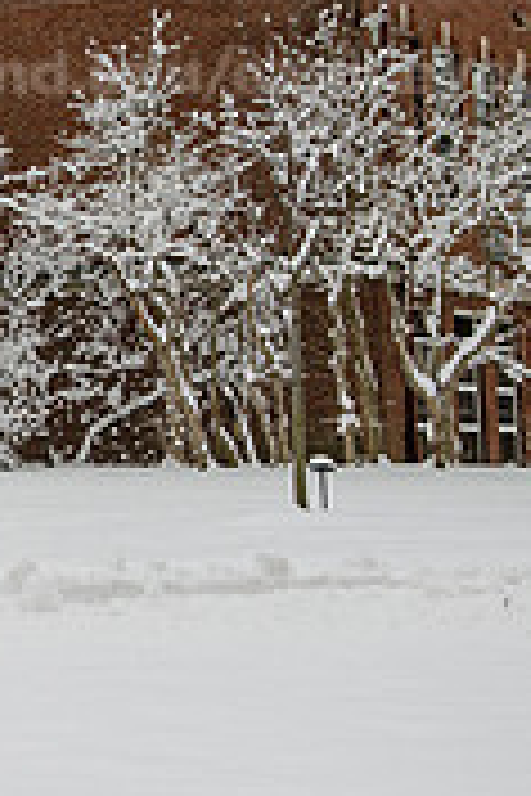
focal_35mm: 131
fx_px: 2898
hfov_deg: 9.7
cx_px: -544
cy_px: 169
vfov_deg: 15.6
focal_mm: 40
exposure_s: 1/500
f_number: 4
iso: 250
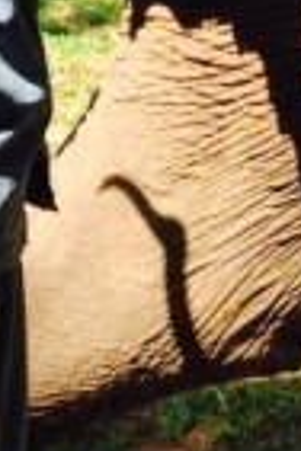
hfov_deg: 5.3
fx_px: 3135
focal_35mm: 250
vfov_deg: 8.2
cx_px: 704
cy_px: 83
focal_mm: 4.12
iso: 50
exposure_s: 1/516
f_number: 2.4
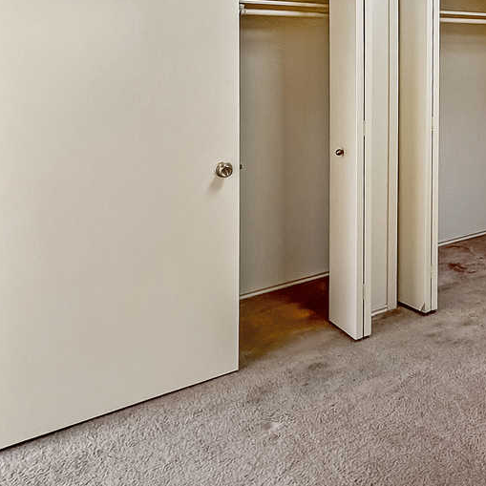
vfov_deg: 43.7
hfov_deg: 36.8
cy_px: 61
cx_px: 576
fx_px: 556
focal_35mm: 35
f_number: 2.2
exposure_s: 1/60
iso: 160
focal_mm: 2.22
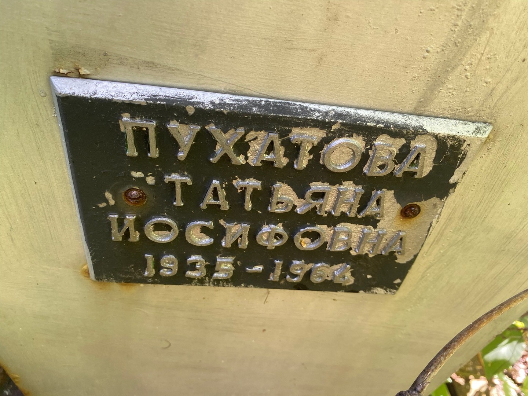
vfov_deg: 53.1
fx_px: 397
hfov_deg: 67.3
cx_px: 264
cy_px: 198
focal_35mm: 26
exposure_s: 1/121
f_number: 1.8
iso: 100
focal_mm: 4.25
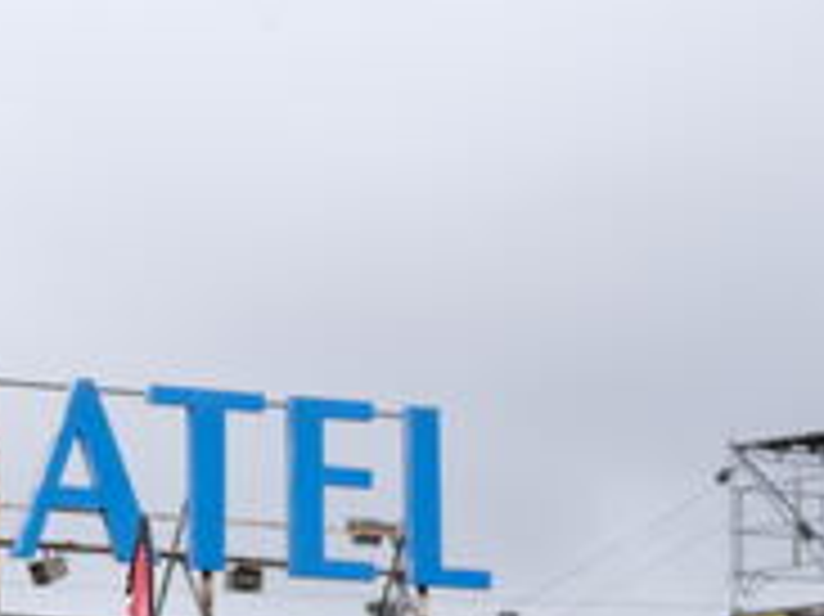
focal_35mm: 389
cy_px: -25
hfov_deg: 5.0
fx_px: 9254
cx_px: -768
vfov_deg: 3.8
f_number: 3.2
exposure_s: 1/1600
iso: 320
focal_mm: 63.4
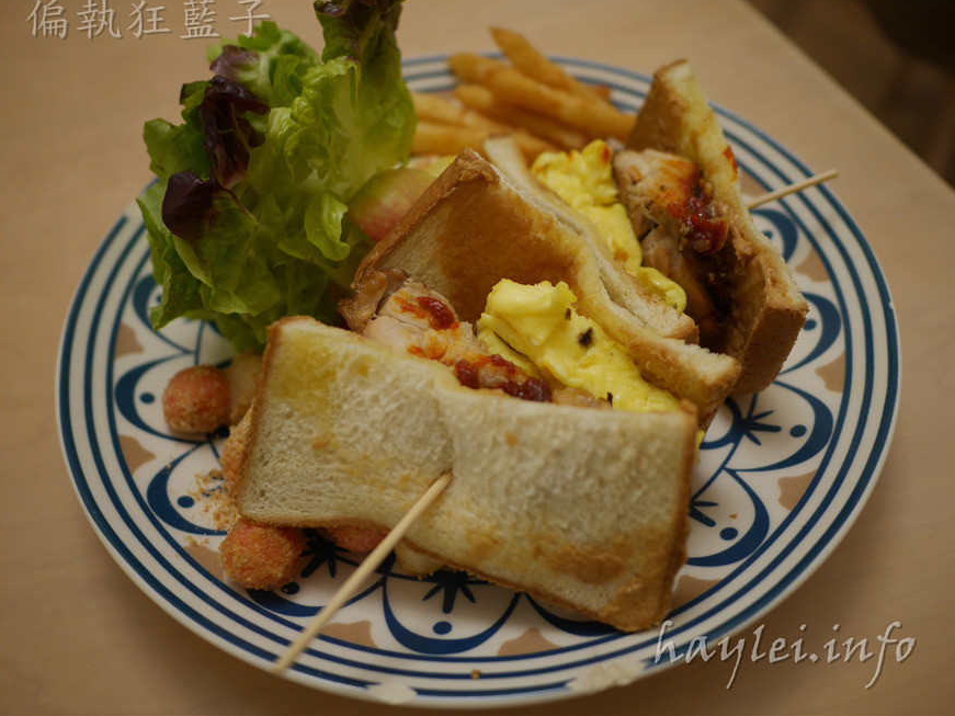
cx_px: 484
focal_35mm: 31
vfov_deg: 45.4
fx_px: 855
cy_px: 347
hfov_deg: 58.4
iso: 200
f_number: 1.7
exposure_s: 1/60
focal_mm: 15
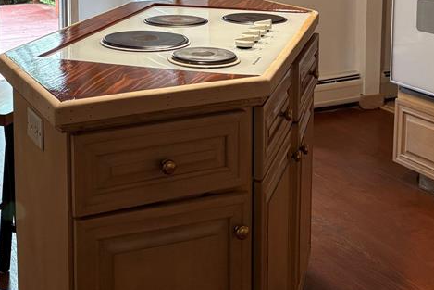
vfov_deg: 21.8
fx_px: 711
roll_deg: +1.0
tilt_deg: -6.2
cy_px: -26
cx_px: 100
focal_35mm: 59
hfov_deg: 33.1
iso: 160
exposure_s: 1/120
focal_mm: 5.96
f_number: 1.6
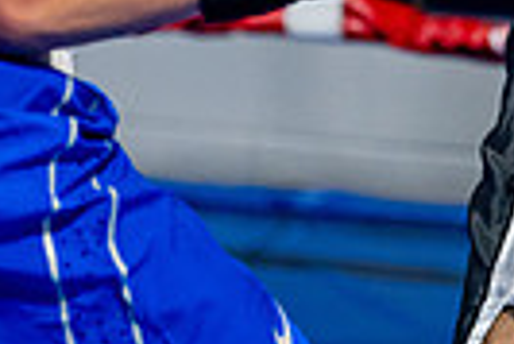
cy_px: -381
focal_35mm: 331
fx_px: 4731
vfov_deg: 4.1
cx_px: 584
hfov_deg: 6.2
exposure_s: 1/1000
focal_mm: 76
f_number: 2
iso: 4000
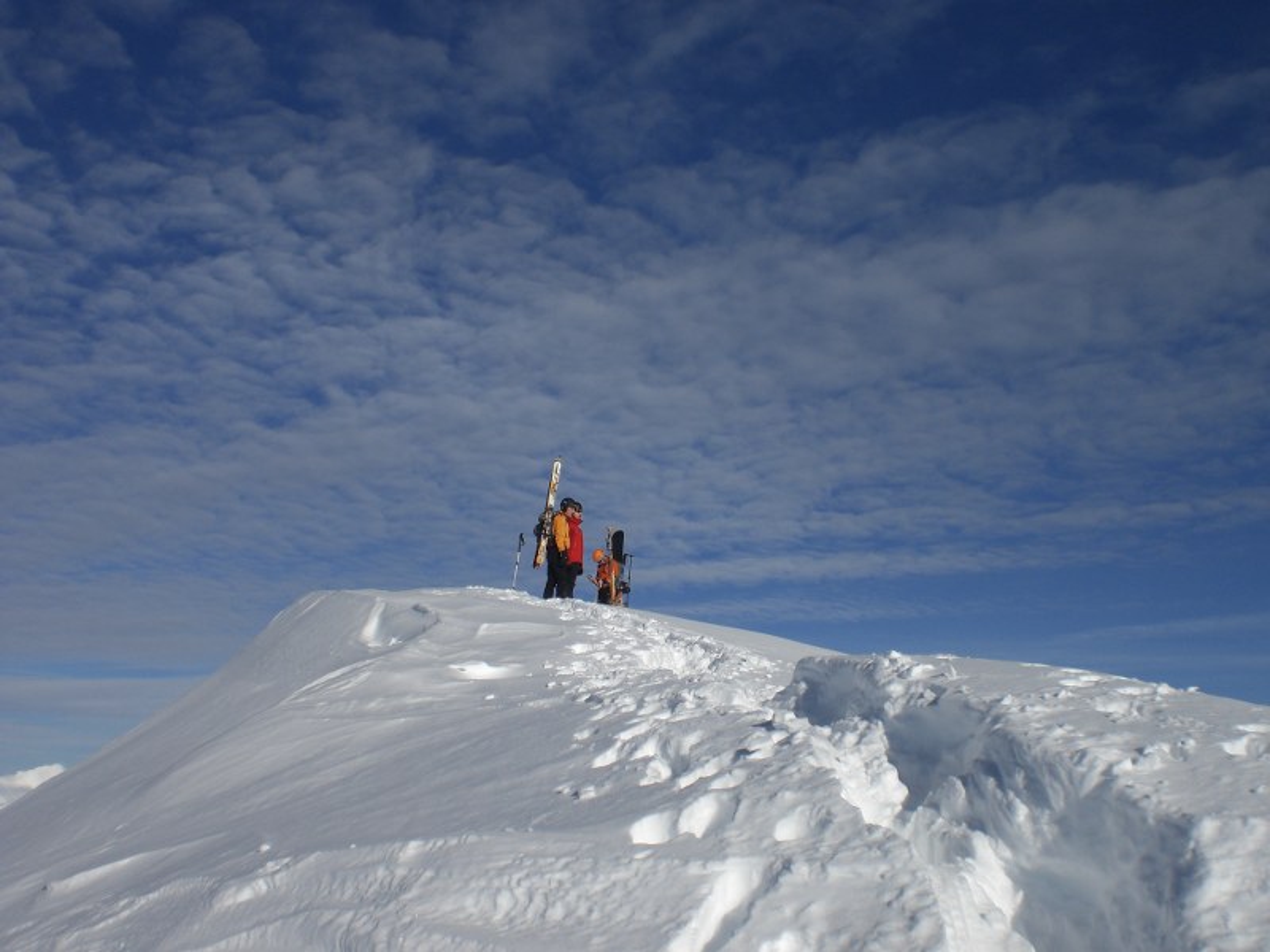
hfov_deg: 49.0
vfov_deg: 37.7
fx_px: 1394
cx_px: 635
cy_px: 476
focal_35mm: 38
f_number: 4.4
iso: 50
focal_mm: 6.3
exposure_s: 1/1000
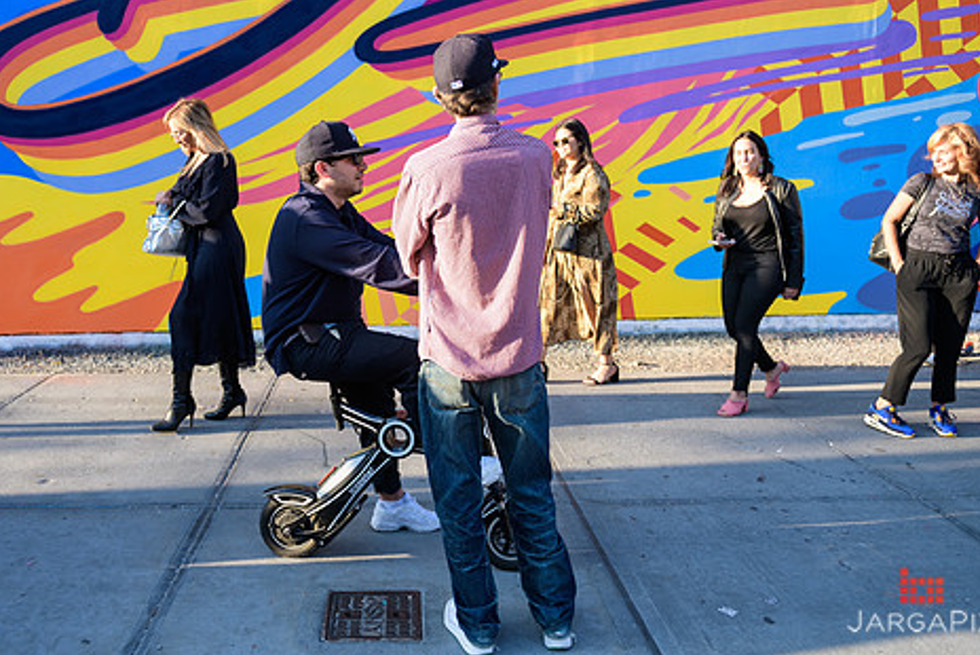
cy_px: 269
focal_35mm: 30
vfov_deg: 43.5
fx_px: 817
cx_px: 437
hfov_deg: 61.7
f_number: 3.2
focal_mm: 24
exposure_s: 1/800
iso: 400
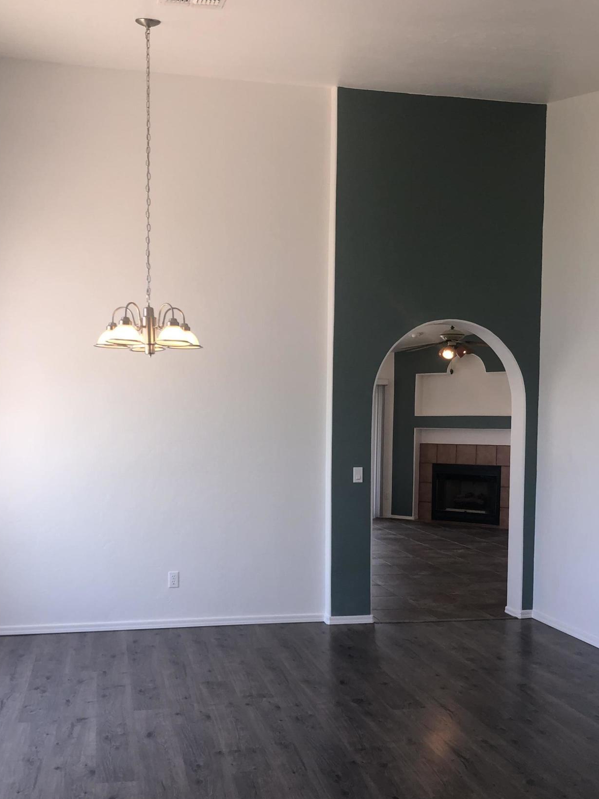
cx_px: 264
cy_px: 475
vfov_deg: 53.6
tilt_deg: -3.7
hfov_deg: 41.7
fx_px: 785
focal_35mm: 34
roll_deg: -0.7
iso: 40
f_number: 1.8
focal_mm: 3.99
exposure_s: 1/120
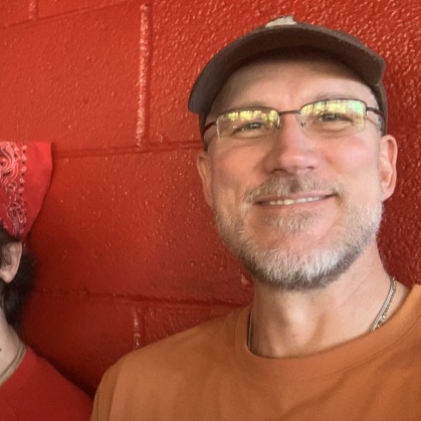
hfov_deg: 31.1
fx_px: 743
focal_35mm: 54
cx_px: 109
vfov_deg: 31.6
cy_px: 223
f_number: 2.2
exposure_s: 1/40
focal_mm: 2.87
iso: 250
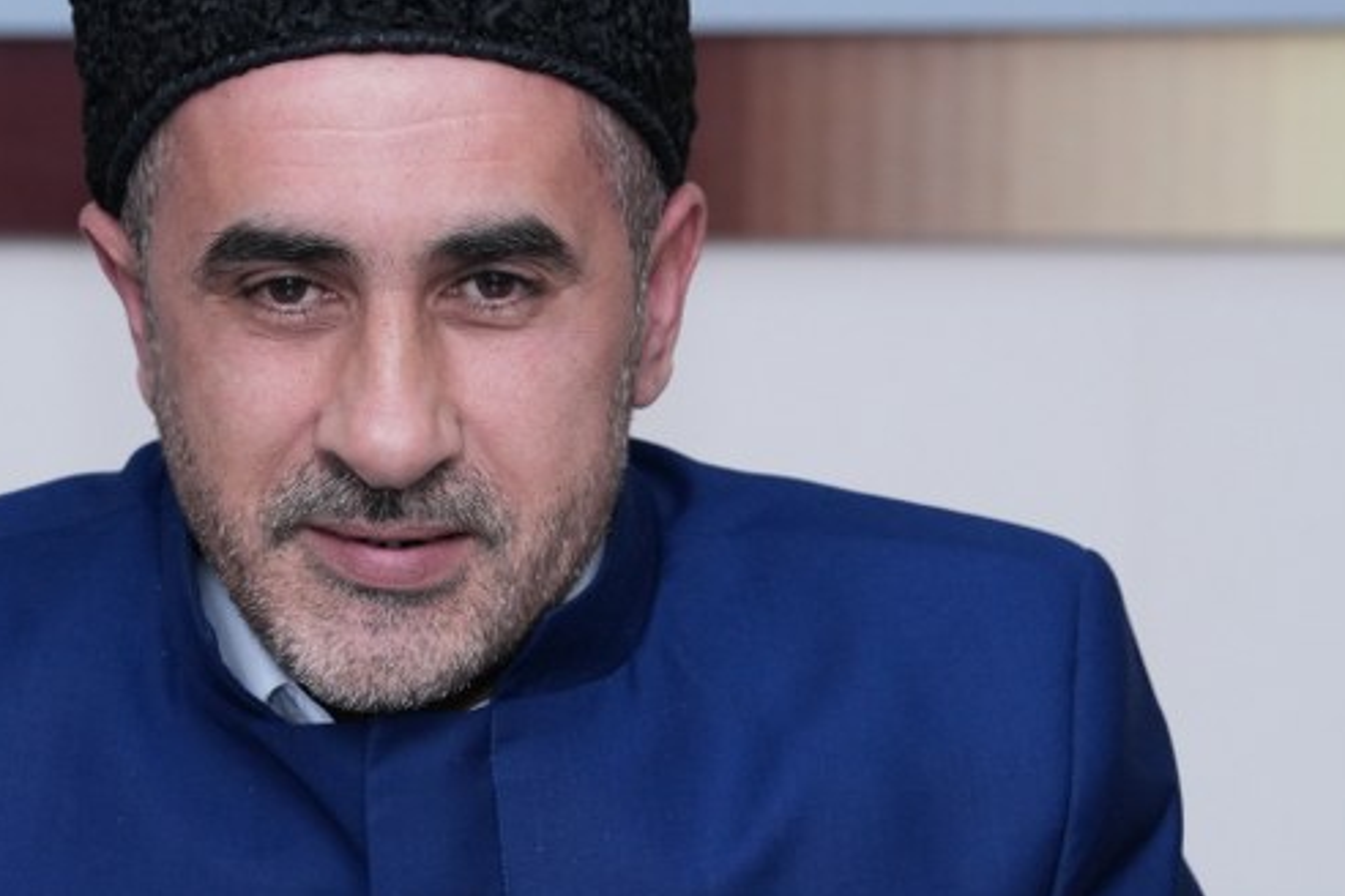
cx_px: 467
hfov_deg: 7.5
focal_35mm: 275
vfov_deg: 5.0
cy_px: 638
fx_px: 10274
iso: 2000
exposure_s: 1/200
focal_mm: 132
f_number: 5.6
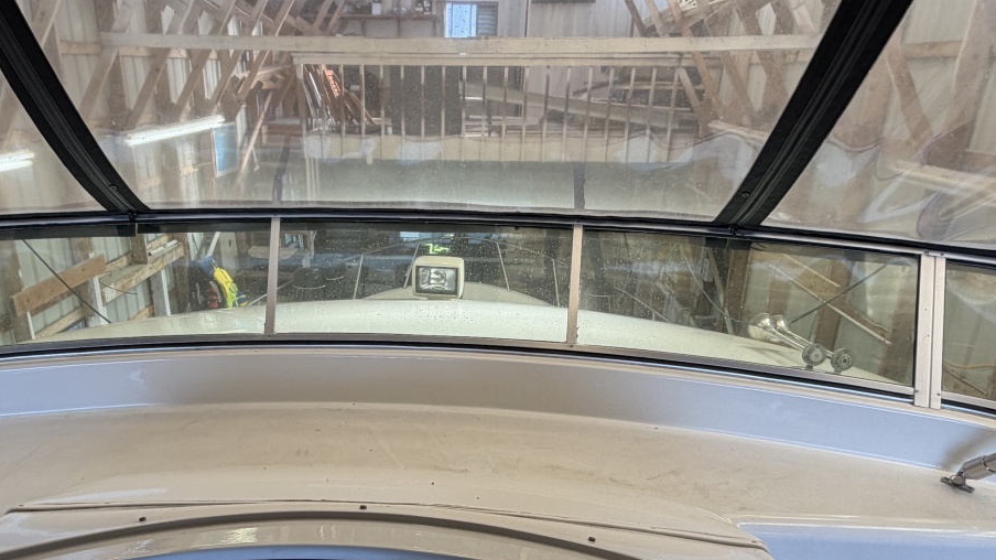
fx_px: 713
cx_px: 429
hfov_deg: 69.5
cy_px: 346
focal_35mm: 27
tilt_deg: -22.1
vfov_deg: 42.6
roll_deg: -0.6
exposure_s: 1/120
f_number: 2.2
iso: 50
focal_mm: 2.22
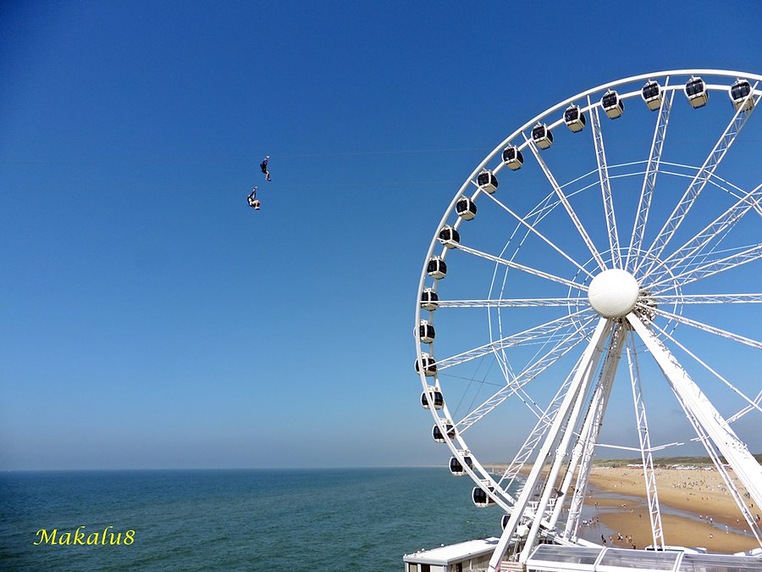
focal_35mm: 24
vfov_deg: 56.8
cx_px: 381
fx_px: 528
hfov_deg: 71.6
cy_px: 286
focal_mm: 4.3
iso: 100
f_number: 4
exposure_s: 1/1600
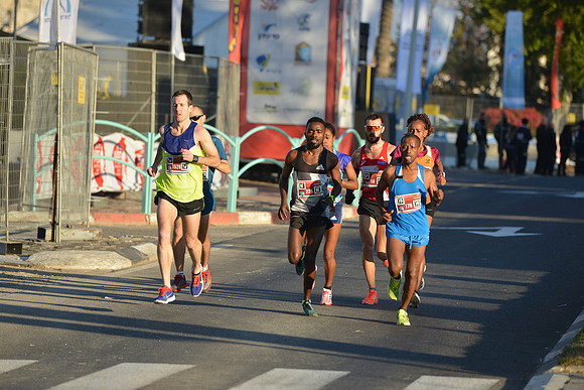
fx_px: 3245
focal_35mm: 200
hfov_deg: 10.3
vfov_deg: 6.9
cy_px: 195
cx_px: 292
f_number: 5
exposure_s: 1/2000
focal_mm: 200
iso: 400
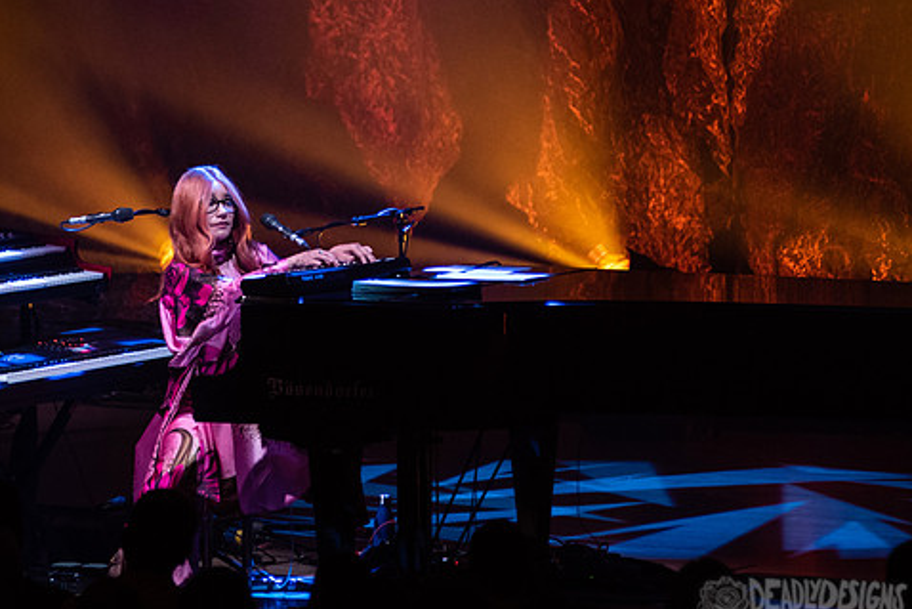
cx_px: 322
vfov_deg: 3.6
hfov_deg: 5.4
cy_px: 67
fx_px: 9629
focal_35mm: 380
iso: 2000
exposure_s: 1/200
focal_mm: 200
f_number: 3.2
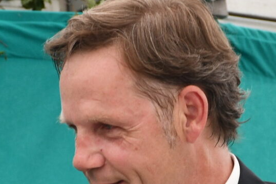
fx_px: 4917
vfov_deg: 2.1
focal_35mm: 641
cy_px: 304
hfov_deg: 3.2
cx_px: 123
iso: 320
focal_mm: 90
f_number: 5.6
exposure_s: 1/250
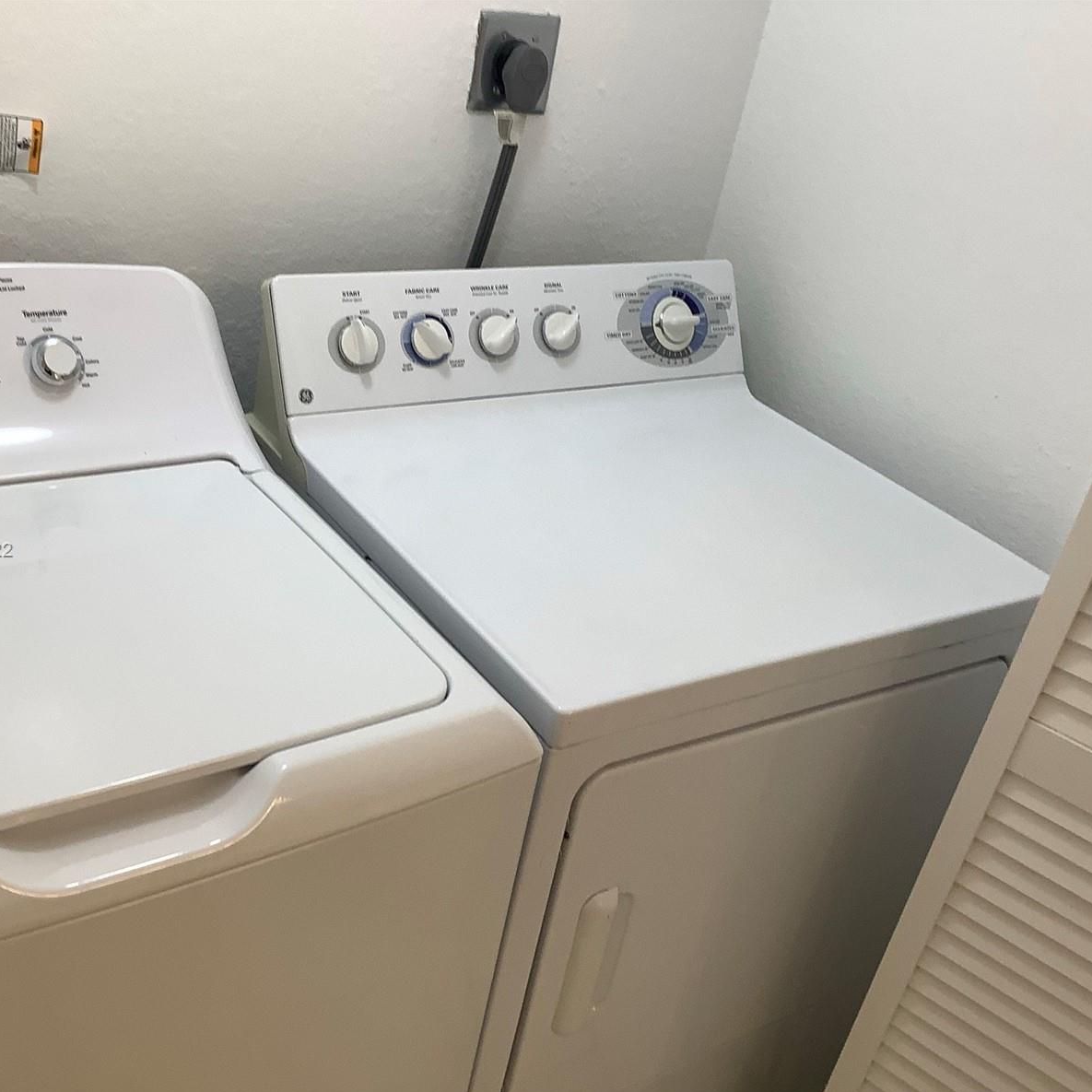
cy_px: 551
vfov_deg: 44.9
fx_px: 1321
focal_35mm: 37
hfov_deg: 44.8
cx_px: 454
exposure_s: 1/60
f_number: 2.4
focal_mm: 3.3
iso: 50
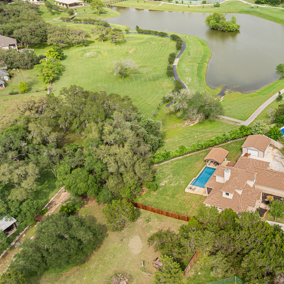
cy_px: 100
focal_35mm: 37
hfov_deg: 42.4
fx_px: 343
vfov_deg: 44.4
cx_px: 238
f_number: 2.8
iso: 110
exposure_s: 1/3200
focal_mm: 12.29
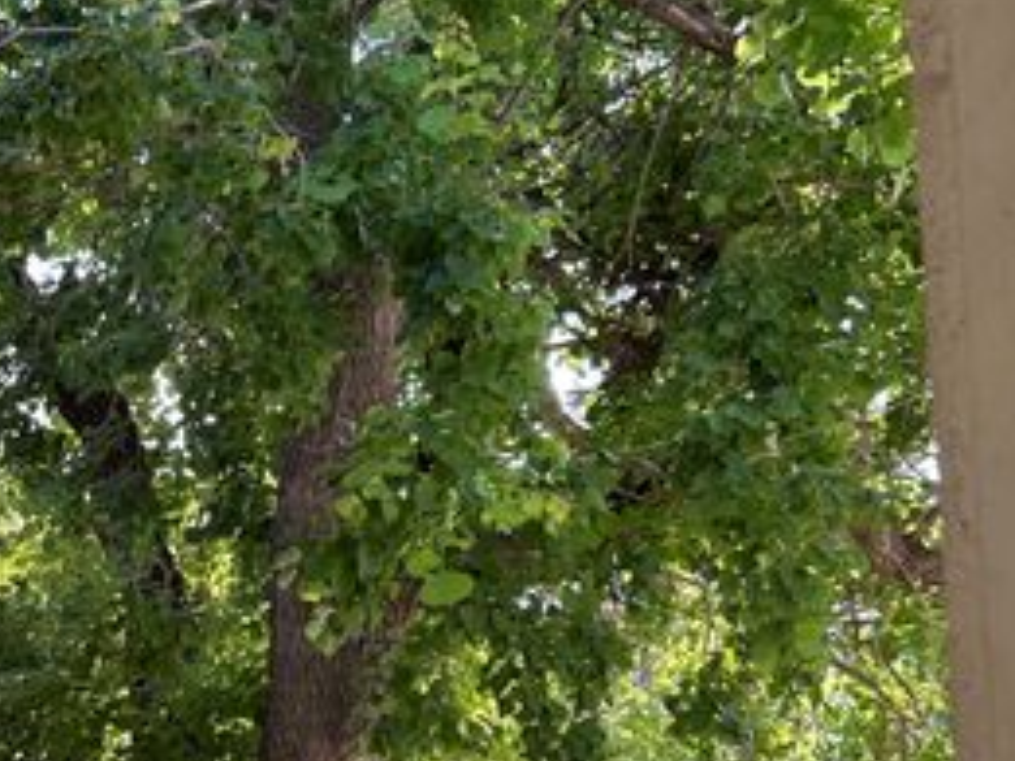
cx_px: 98
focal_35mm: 50
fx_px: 1466
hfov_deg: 35.8
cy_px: 708
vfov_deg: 27.9
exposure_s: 1/225
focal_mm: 5.7
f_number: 1.5
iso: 40
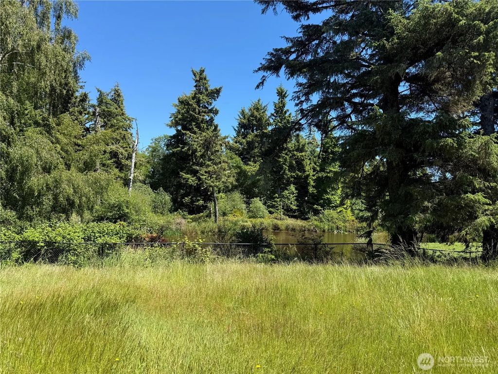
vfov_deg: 56.8
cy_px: 187
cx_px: 249
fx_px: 345
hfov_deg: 71.6
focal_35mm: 24
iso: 80
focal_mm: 6.76
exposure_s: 1/1812
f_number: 1.78
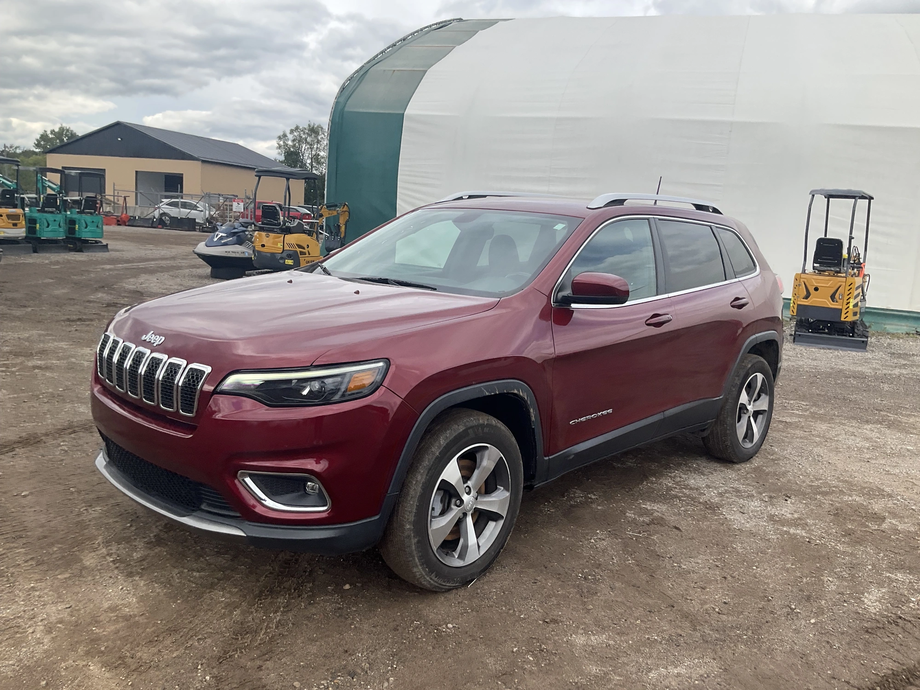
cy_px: 345
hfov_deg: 61.7
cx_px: 460
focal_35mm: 29
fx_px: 771
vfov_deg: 48.2
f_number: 1.8
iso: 25
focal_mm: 3
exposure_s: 1/1121
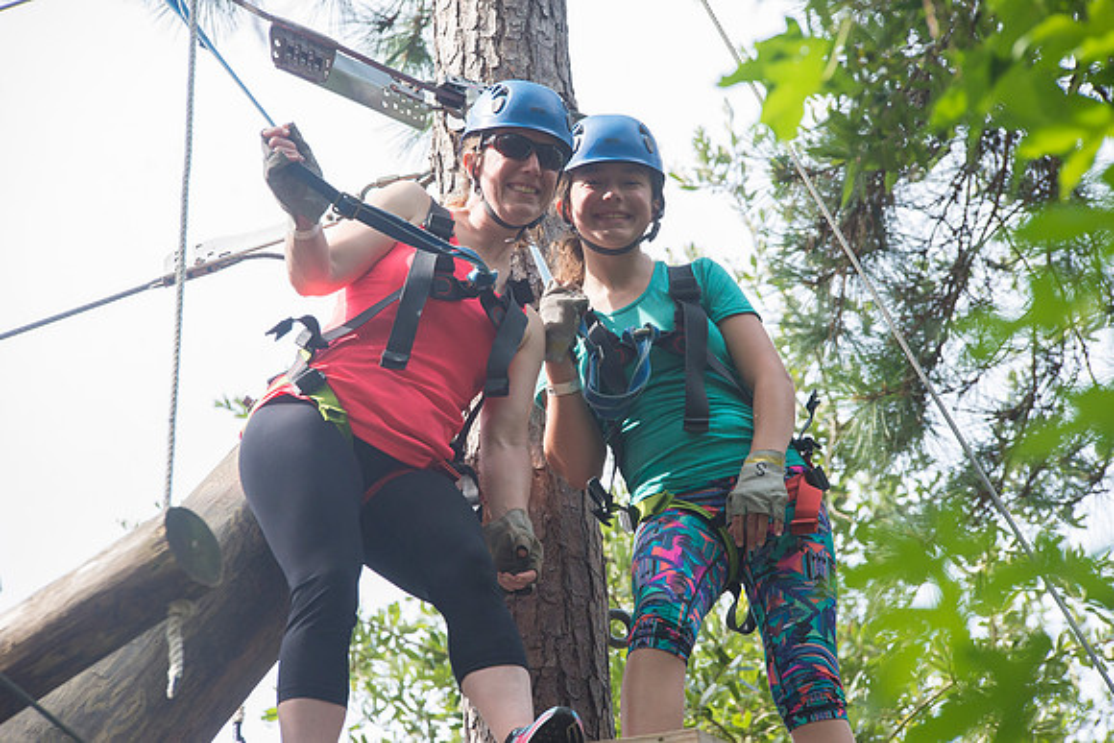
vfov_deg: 6.9
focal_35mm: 200
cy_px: 372
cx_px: 557
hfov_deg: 10.3
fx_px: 6190
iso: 1250
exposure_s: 1/800
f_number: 7.1
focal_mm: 200
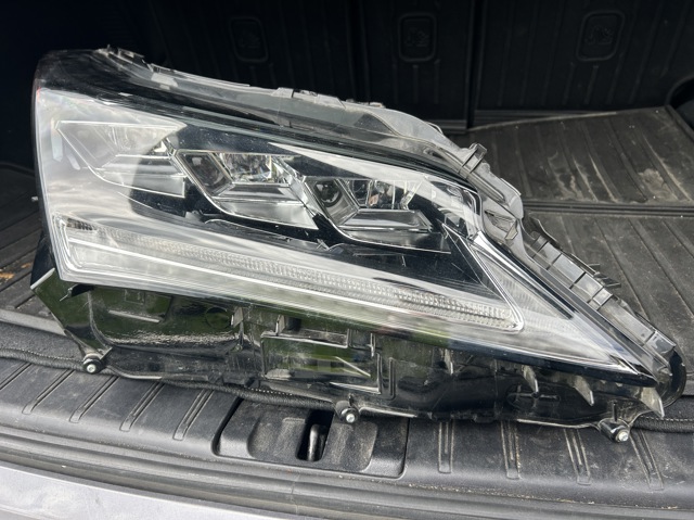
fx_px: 521
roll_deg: +2.3
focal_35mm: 26
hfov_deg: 67.3
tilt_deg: -25.7
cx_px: 347
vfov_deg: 53.0
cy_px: 260
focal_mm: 5.7
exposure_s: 1/718
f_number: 1.5
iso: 50
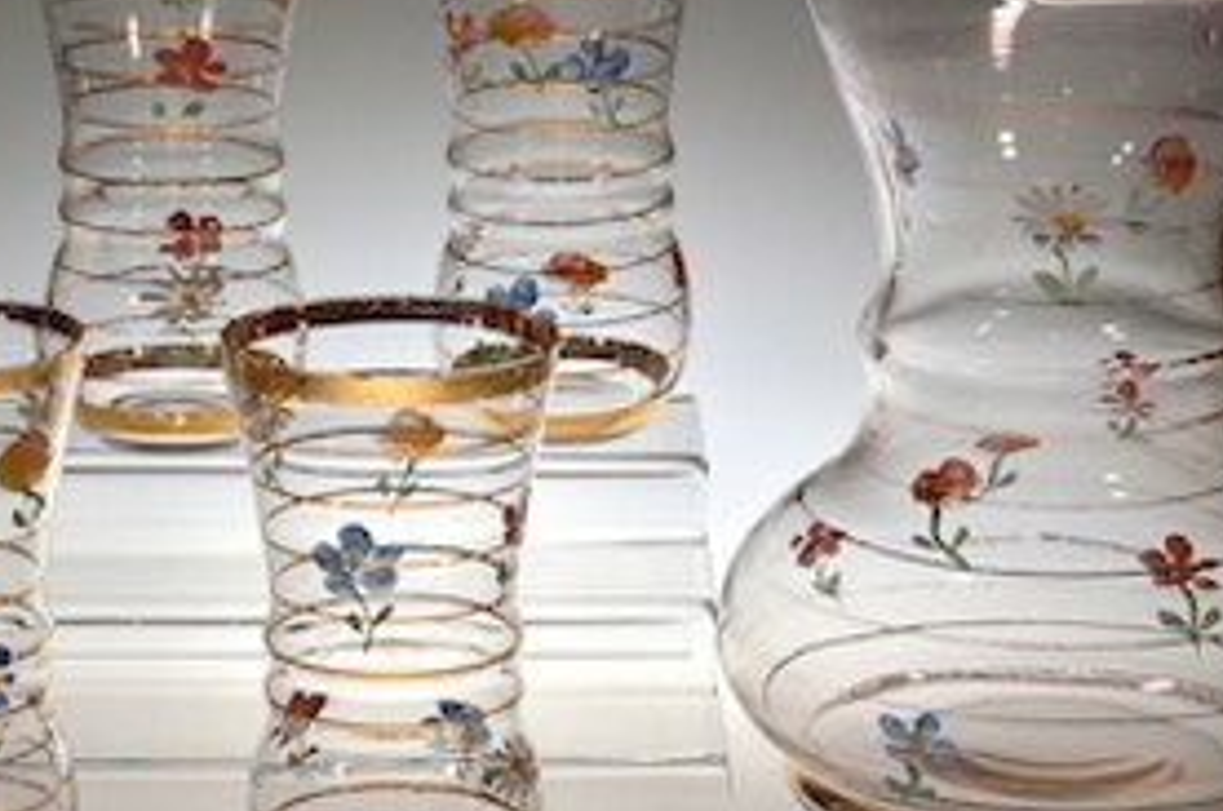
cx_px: 408
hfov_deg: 17.9
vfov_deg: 12.0
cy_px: 379
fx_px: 3866
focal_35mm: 114
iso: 160
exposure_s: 1/60
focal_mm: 42
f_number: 29
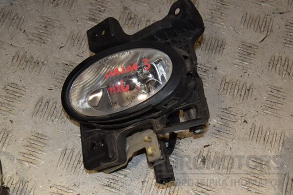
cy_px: 98
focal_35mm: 72
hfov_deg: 28.1
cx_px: 146
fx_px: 586
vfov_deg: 18.9
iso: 800
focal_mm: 48
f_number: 13
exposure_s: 1/200
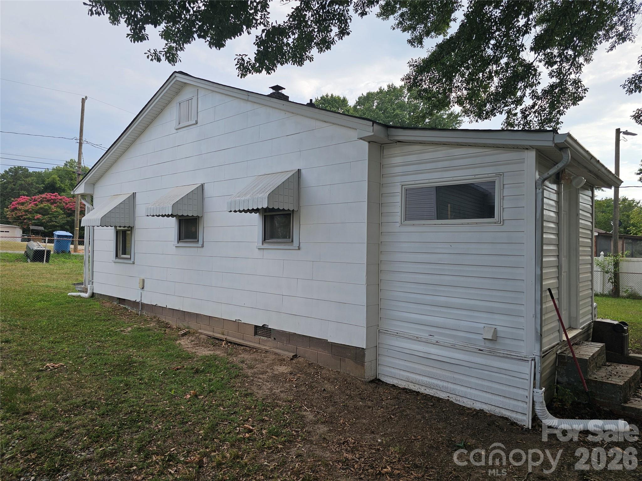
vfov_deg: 58.9
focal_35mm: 23
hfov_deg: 73.9
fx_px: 427
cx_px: 321
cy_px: 240
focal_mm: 6.3
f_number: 1.7
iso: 10
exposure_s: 1/296
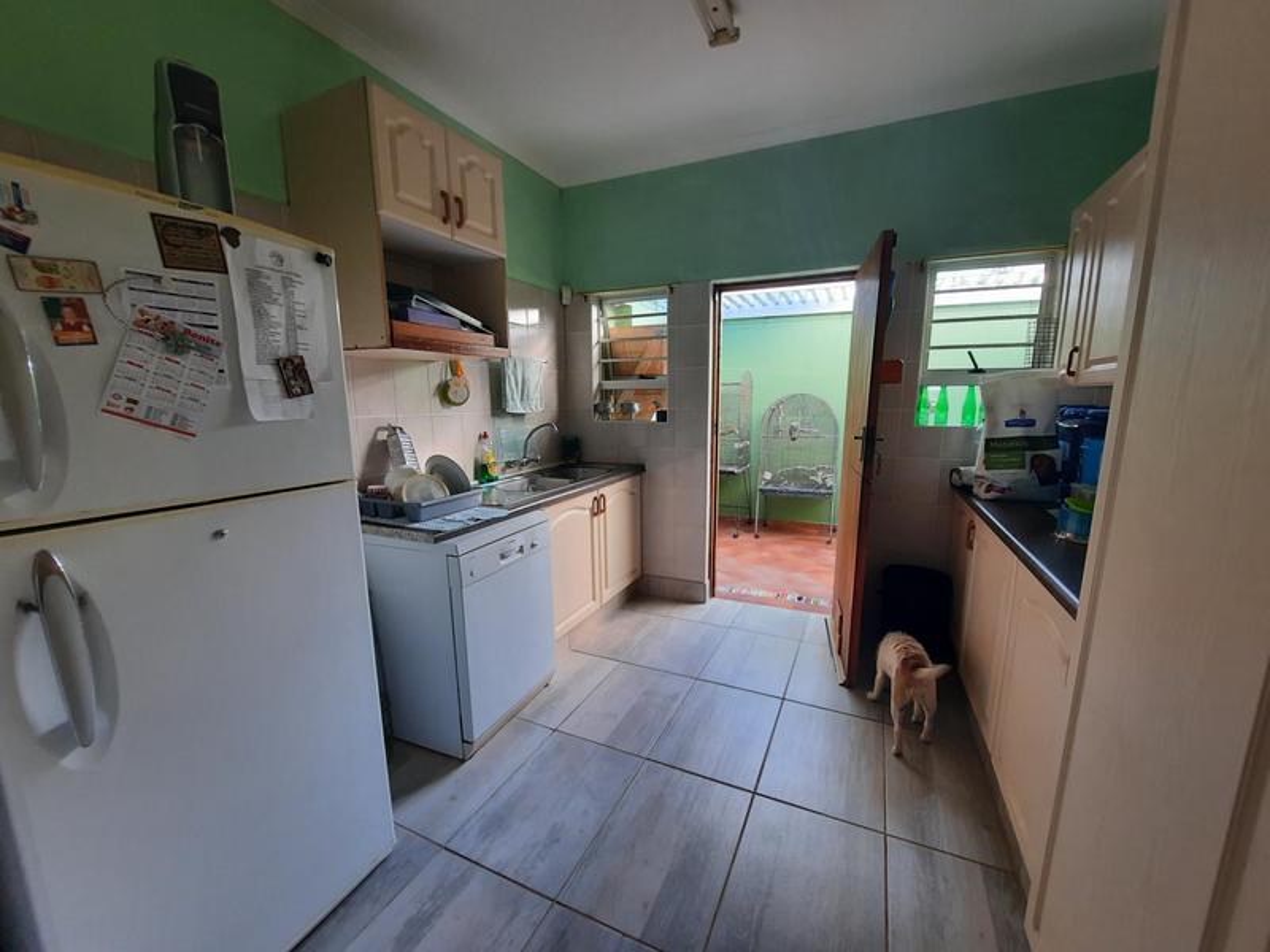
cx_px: 635
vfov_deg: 89.9
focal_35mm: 13
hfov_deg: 106.2
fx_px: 477
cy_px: 476
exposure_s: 1/50
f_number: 2.2
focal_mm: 1.74
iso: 100
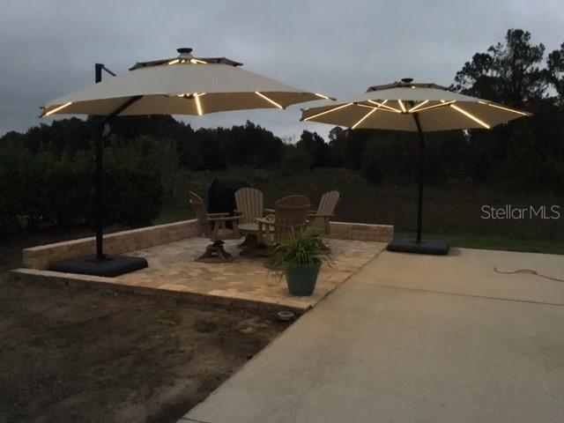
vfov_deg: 45.4
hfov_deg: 58.4
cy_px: 212
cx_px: 282
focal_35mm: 31
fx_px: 505
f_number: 2.4
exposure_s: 1/15
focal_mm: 3.3
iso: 800
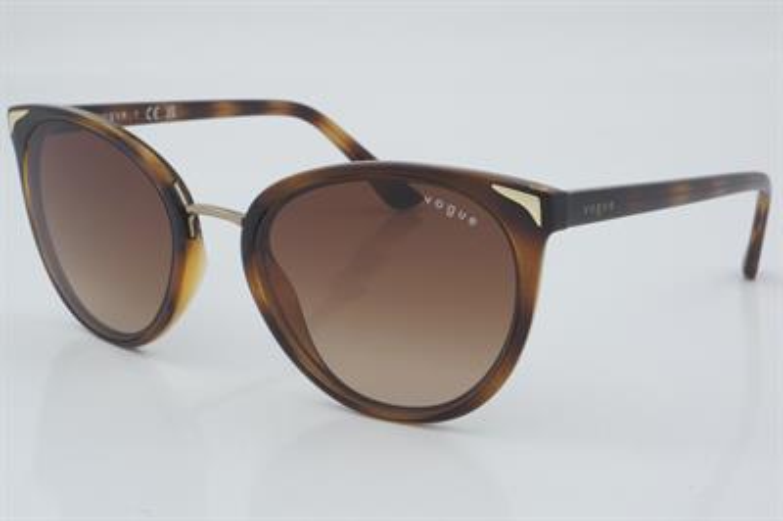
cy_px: 260
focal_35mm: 75
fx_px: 1630
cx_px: 392
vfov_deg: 18.2
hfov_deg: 27.0
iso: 100
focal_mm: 50
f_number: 32
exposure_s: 1/3
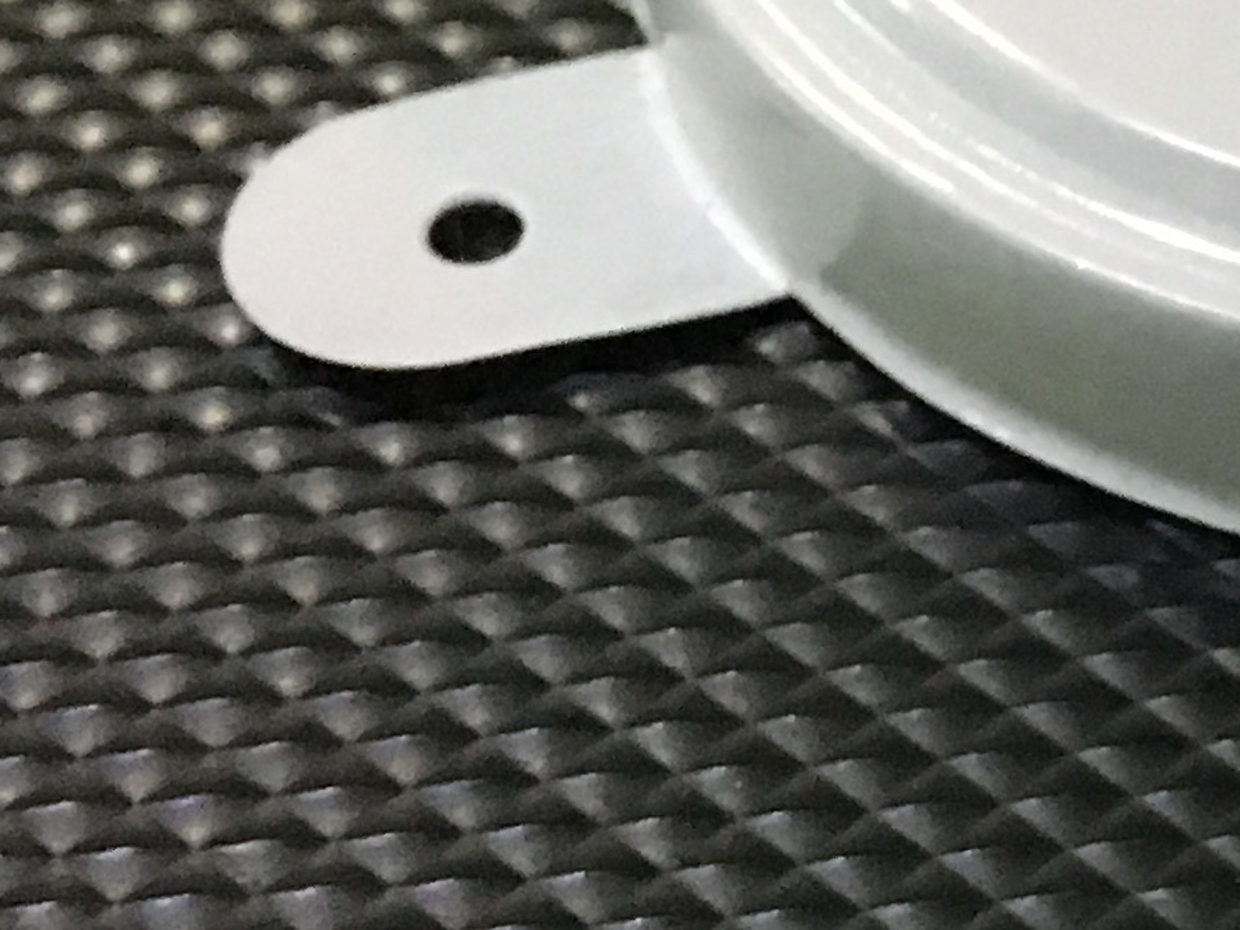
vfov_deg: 11.2
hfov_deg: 13.2
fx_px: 4727
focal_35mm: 132
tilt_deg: -52.4
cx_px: 2343
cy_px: 838
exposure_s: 1/25
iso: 200
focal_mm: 4.15
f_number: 2.2
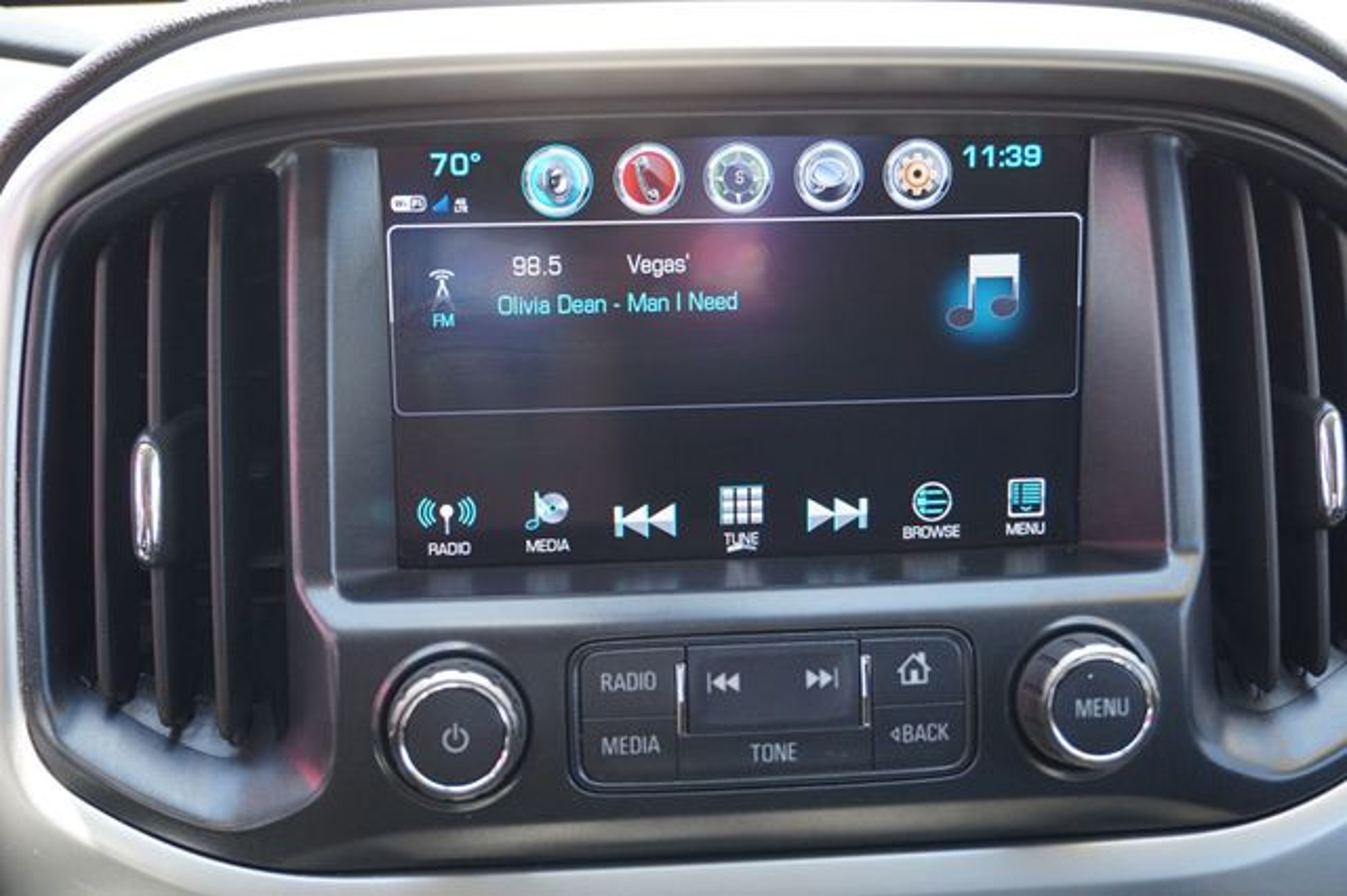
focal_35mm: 42
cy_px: 448
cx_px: 674
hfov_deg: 46.4
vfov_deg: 31.9
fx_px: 1571
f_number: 4.5
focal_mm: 28
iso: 250
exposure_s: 1/60
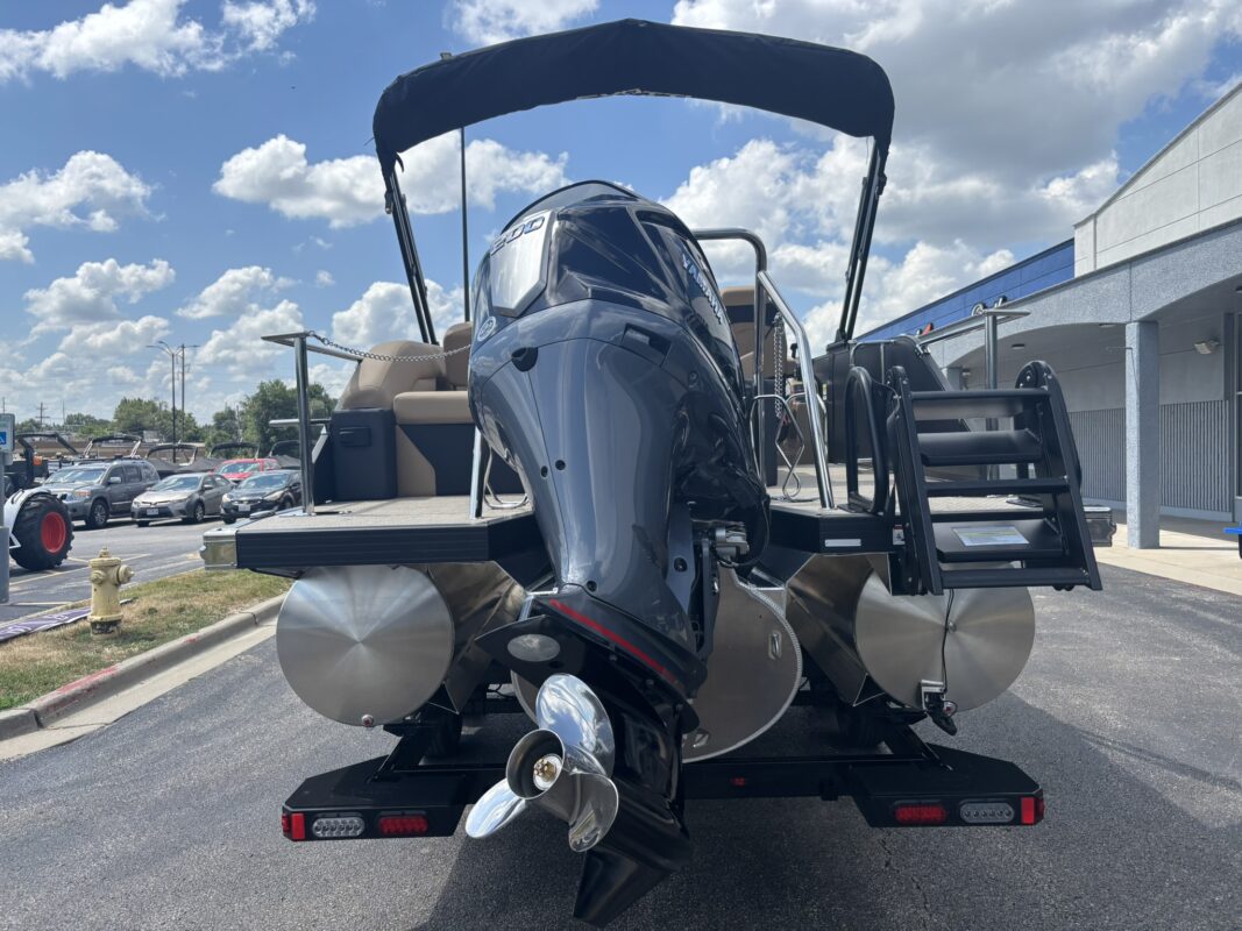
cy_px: 466
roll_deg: -2.1
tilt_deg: +3.2
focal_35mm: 26
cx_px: 621
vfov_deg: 53.1
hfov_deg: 67.3
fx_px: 933
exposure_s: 1/3205
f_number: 1.6
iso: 50
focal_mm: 5.96
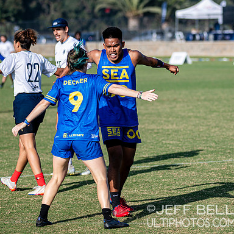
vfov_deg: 8.4
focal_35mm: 209
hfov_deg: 8.4
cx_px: 158
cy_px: 108
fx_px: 1598
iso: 110
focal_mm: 120
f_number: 3.2
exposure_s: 1/2000
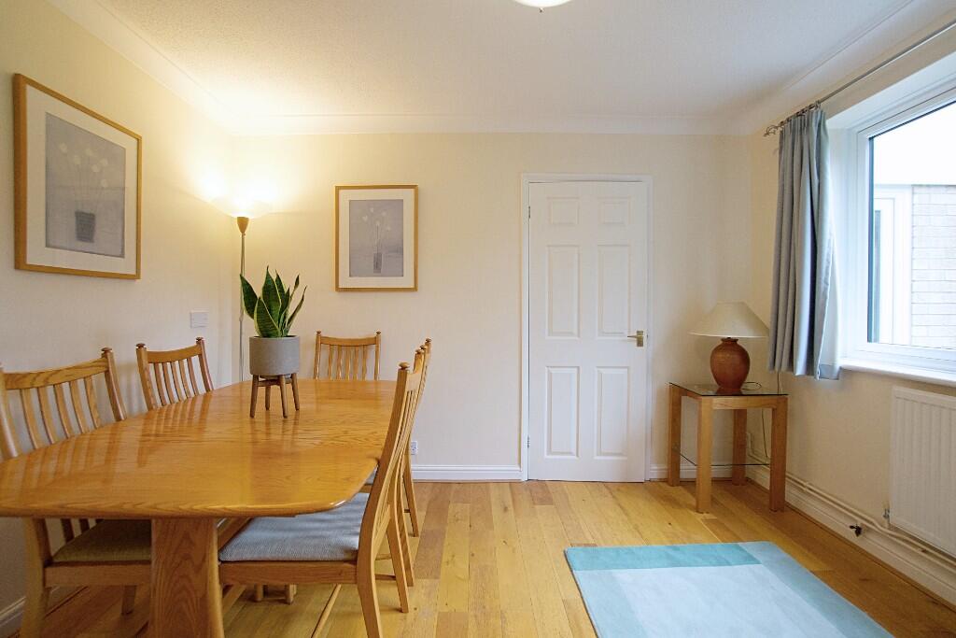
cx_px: 478
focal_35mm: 15
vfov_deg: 77.3
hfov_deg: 100.4
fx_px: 398
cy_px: 319
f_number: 4
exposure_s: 1/160
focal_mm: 10
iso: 1000
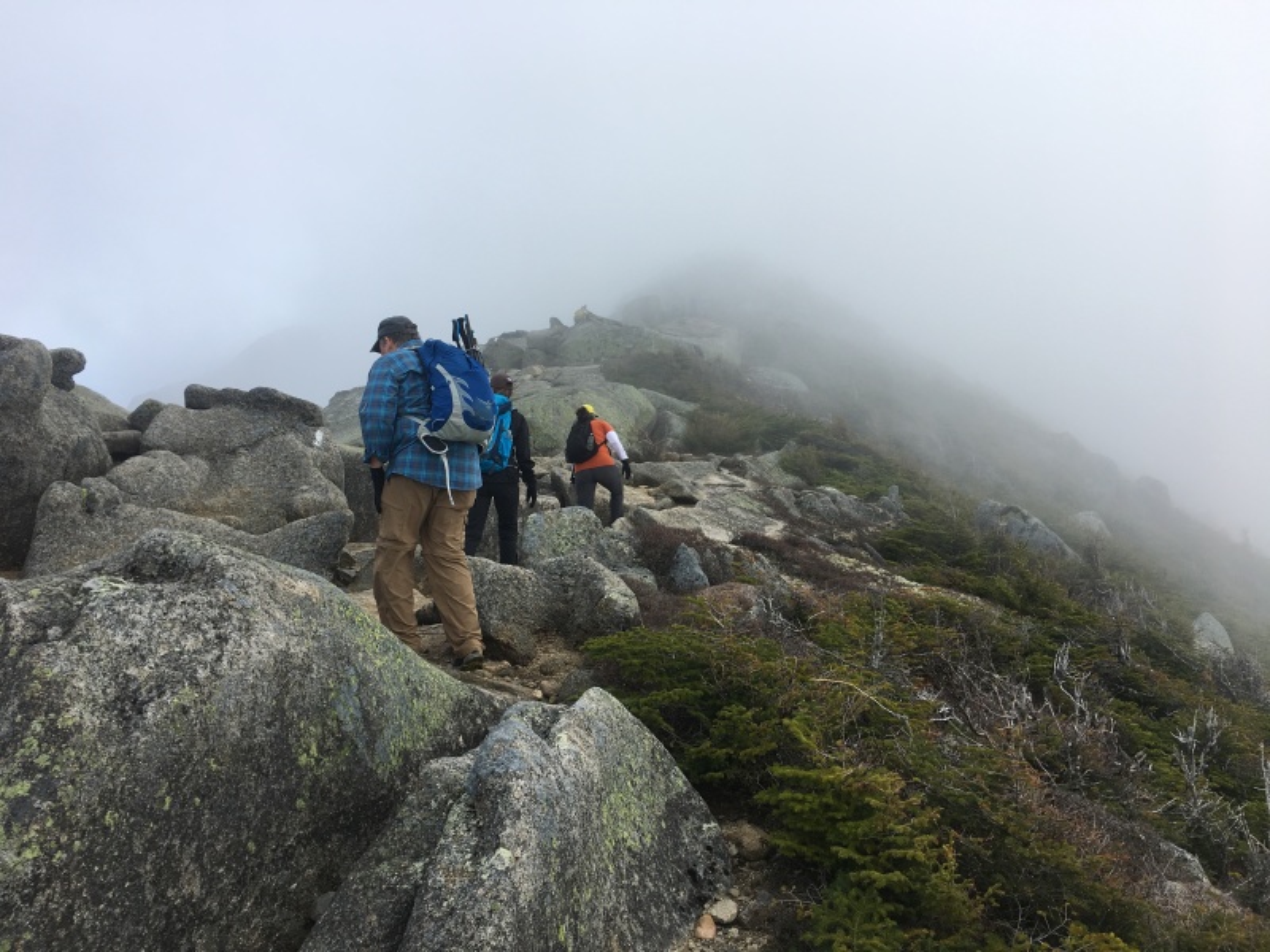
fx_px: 1064
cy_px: 476
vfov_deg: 48.2
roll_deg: -0.3
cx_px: 635
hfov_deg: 61.7
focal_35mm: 29
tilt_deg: +3.6
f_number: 2.2
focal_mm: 4.15
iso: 25
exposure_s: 1/1304
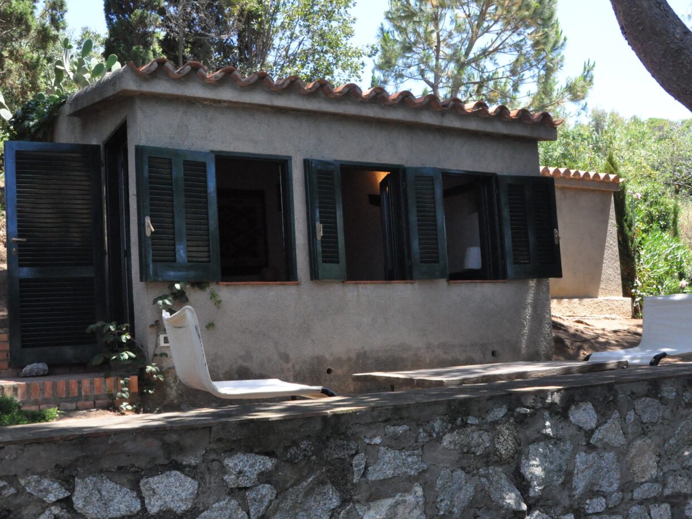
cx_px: 348
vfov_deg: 39.6
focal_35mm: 36
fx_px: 720
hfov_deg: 51.3
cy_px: 276
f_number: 11
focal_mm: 20
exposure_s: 1/500
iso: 3200
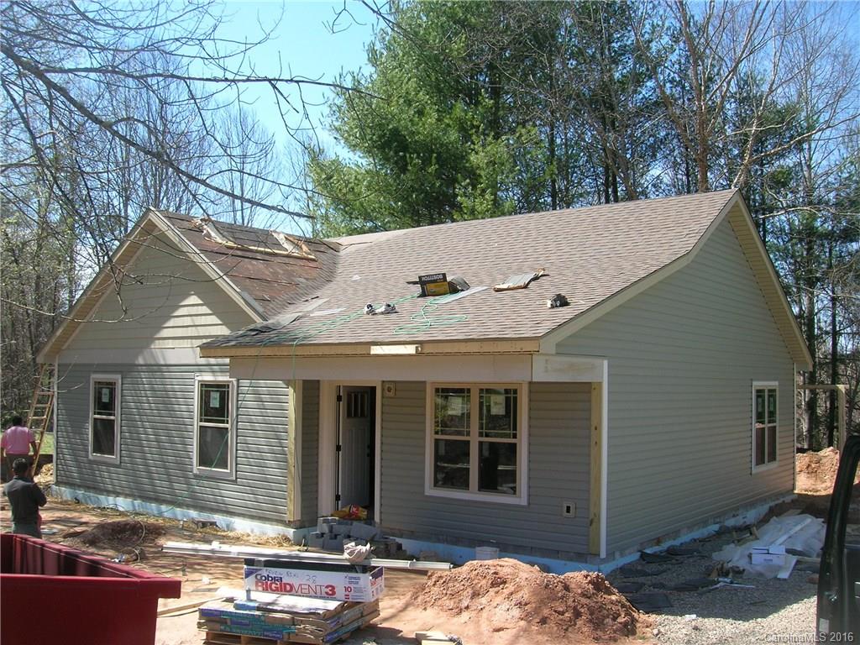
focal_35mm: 34
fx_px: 845
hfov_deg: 54.0
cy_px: 322
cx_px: 430
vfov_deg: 41.8
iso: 50
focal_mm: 5.7
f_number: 4.9
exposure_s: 1/158
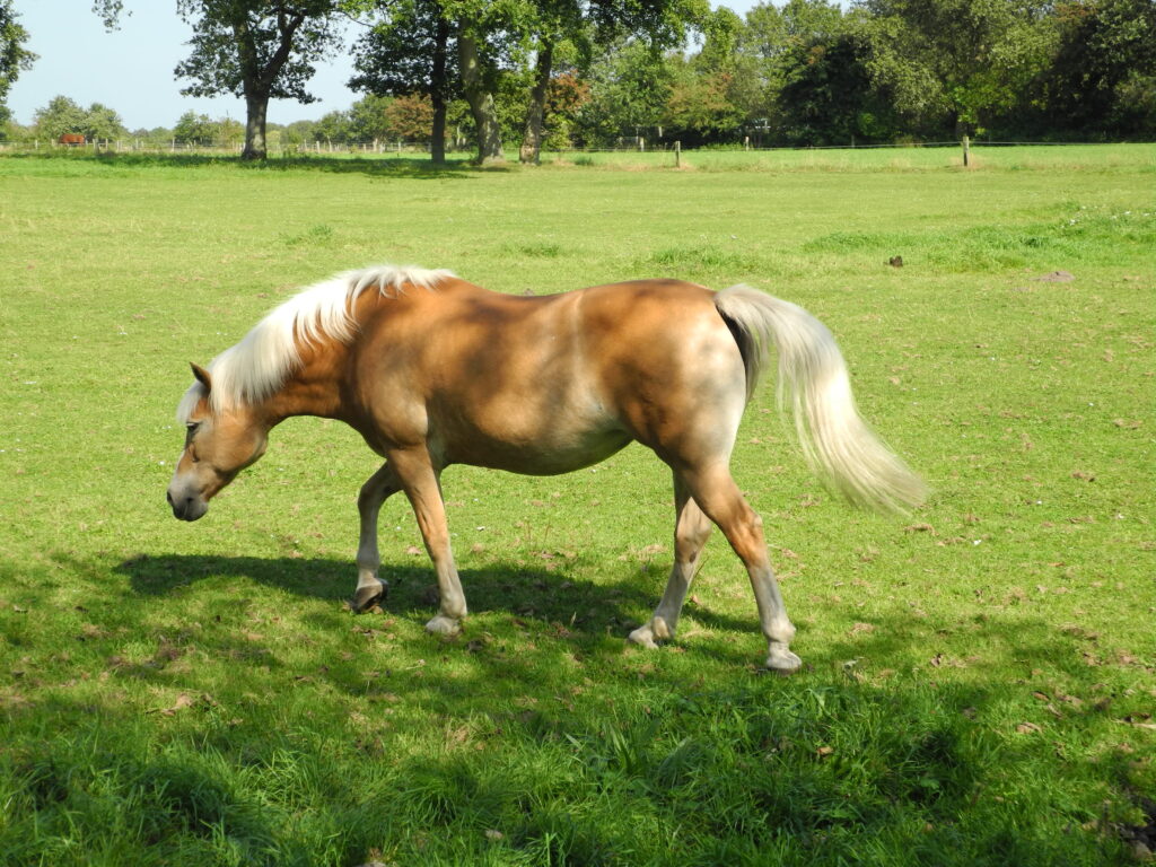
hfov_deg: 28.6
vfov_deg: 21.6
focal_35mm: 68
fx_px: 2271
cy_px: 434
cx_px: 578
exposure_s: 1/400
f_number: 4
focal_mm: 14.5
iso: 100
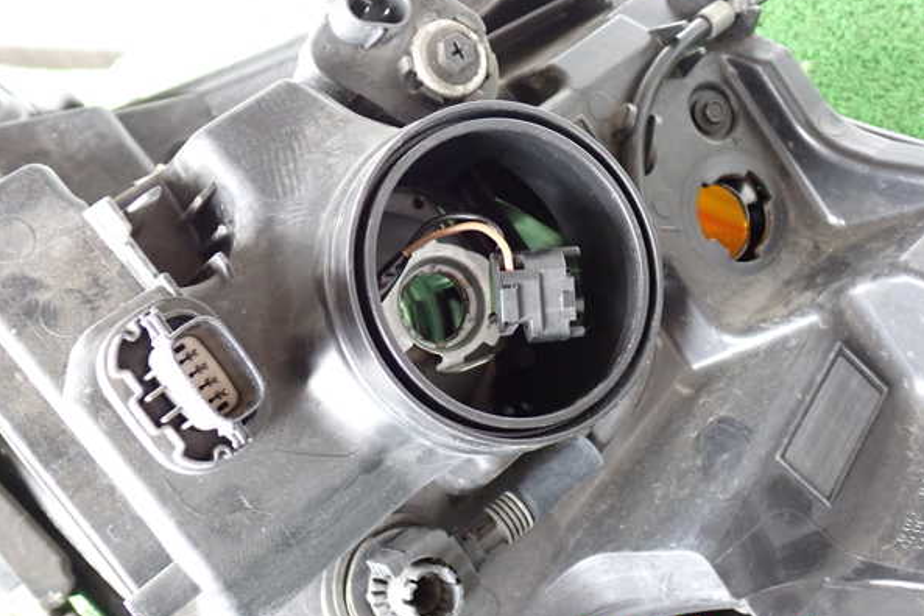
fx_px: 1026
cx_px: 464
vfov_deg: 33.4
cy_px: 303
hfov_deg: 48.5
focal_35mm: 40
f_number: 2.7
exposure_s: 1/30
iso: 800
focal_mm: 6.83
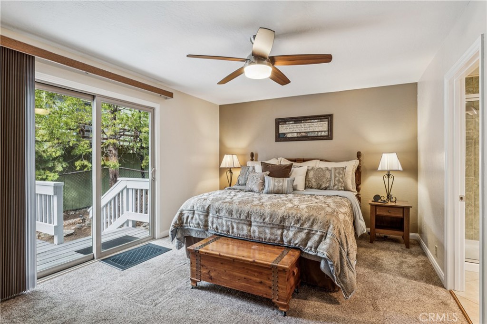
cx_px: 244
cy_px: 162
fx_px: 247
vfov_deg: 66.5
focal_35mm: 18
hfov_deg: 89.1
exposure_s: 1
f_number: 13
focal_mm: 18.3
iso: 100
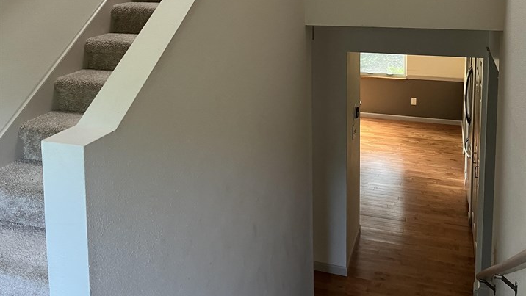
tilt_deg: -7.3
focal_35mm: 38
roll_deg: +0.6
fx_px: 530
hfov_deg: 52.8
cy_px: 26
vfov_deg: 29.8
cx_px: 262
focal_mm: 5.1
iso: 250
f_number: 1.6
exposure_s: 1/60
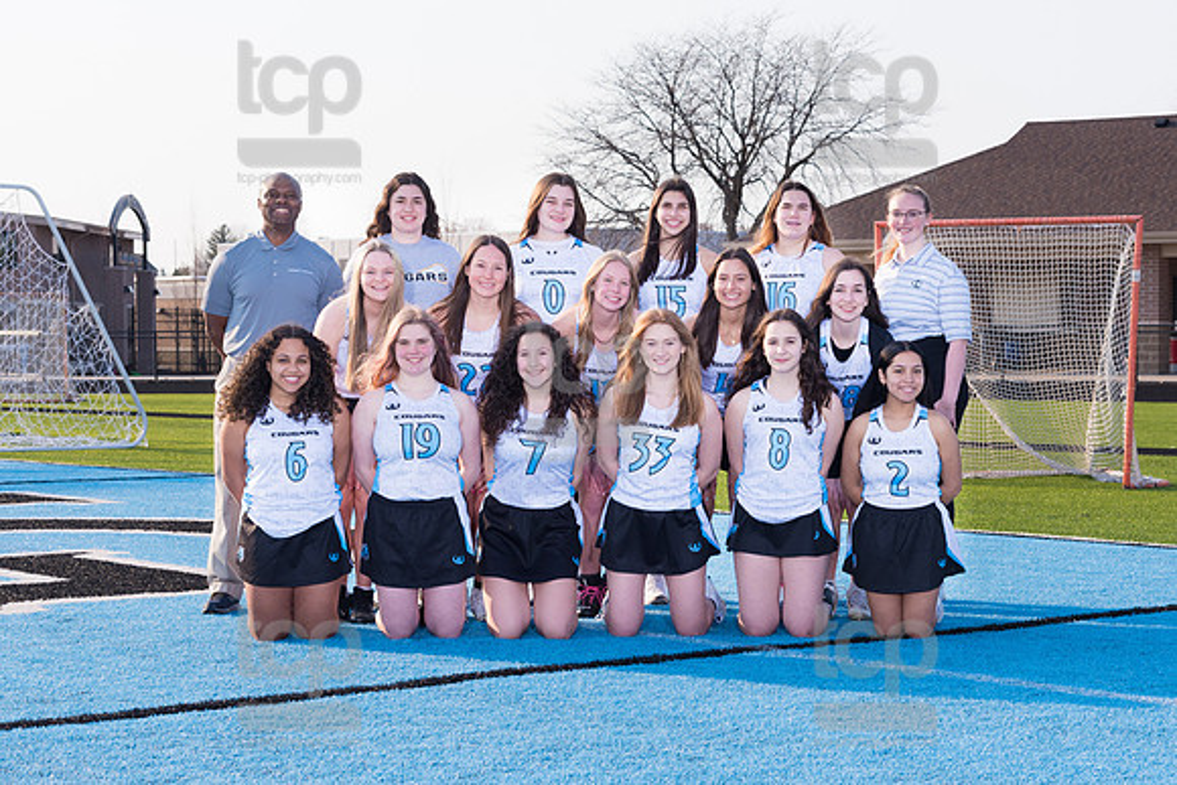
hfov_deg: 24.4
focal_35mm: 83
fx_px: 2726
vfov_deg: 16.4
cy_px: 417
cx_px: 593
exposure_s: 1/250
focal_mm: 65
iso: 160
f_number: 7.1
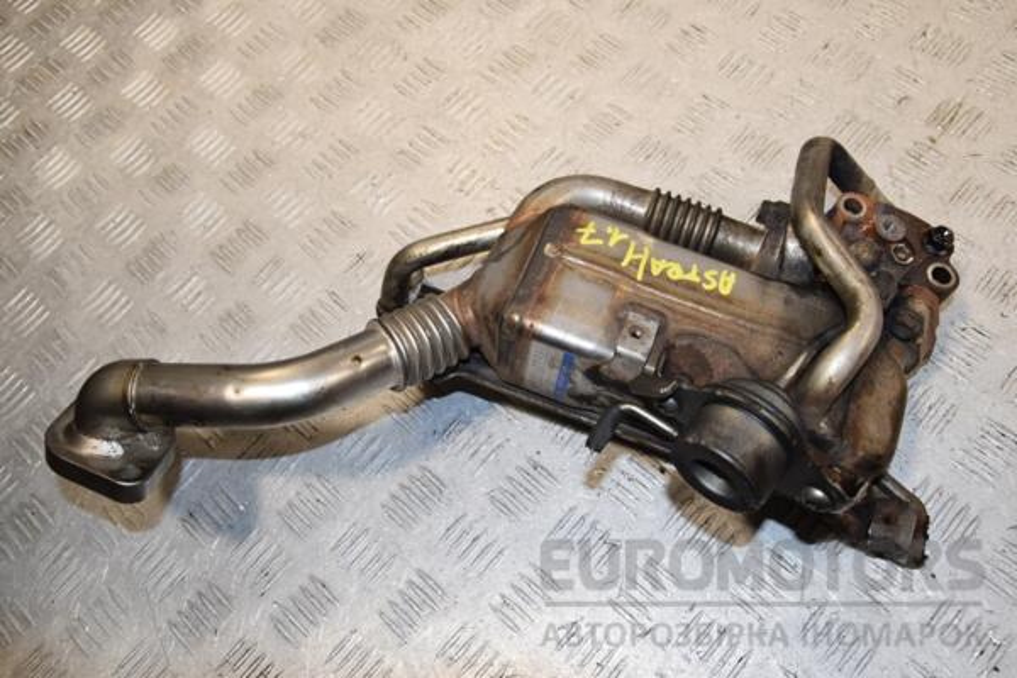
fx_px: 1017
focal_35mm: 36
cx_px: 508
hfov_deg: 53.1
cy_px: 339
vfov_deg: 36.9
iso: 800
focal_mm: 24
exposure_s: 1/200
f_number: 7.1
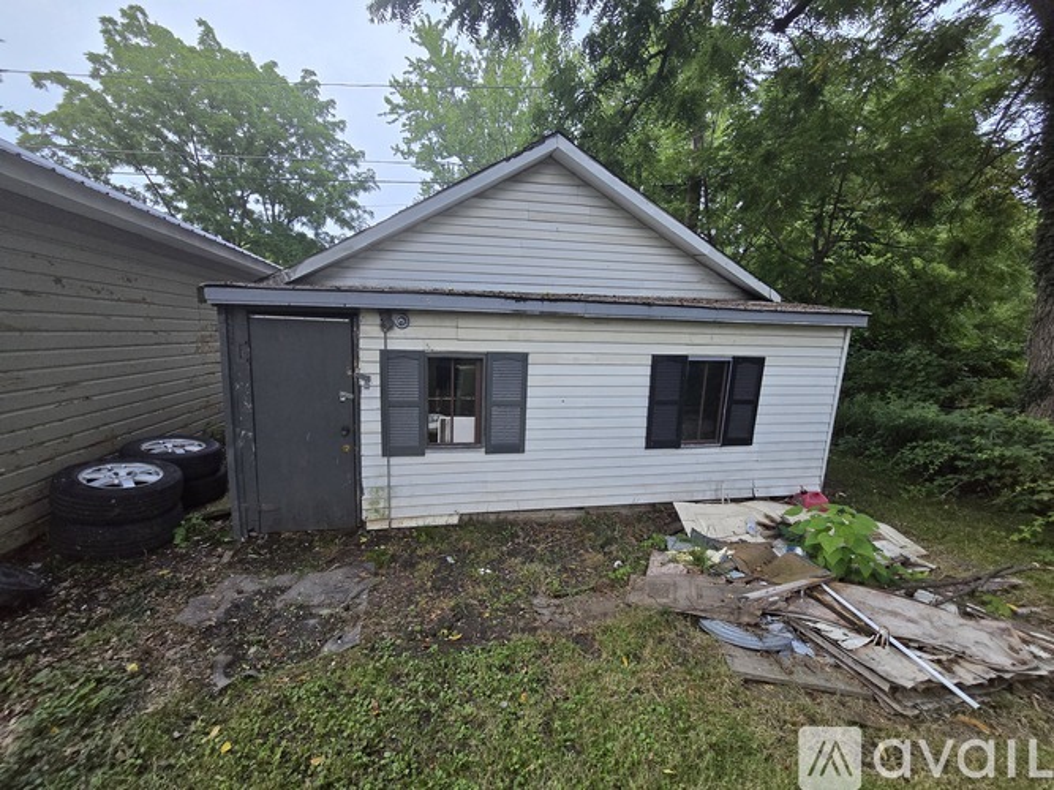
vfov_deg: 89.9
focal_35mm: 13
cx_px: 527
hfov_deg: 106.2
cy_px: 395
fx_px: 396
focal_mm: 2.2
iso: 400
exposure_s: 1/100
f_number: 2.2
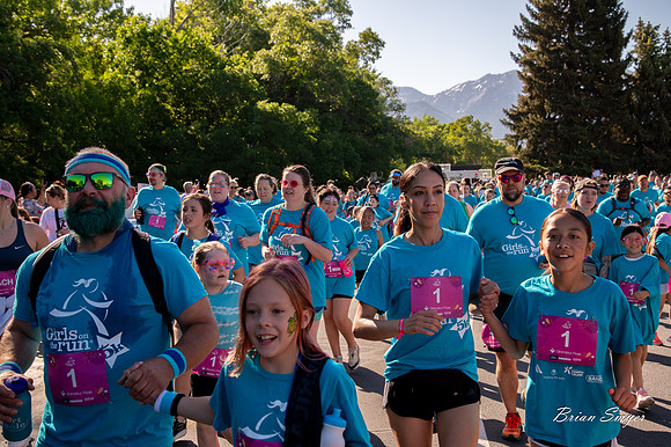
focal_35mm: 48
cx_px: 336
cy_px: 224
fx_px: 894
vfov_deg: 28.0
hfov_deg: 41.1
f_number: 8
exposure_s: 1/1000
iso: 800
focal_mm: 48
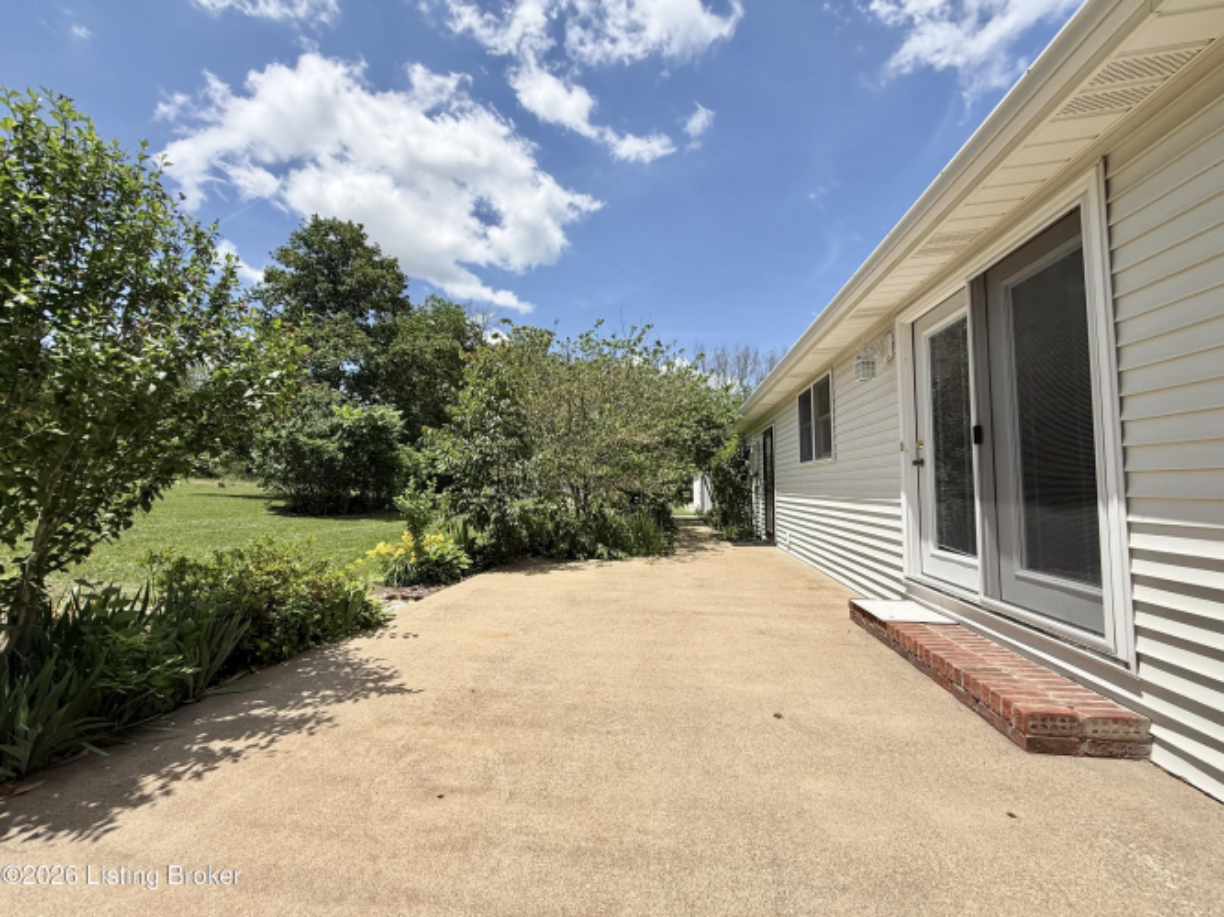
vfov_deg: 85.7
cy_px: 458
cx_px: 612
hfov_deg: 102.1
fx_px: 495
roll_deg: +0.2
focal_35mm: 14
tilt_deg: +4.1
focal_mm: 2.22
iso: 50
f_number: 2.2
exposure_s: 1/2024
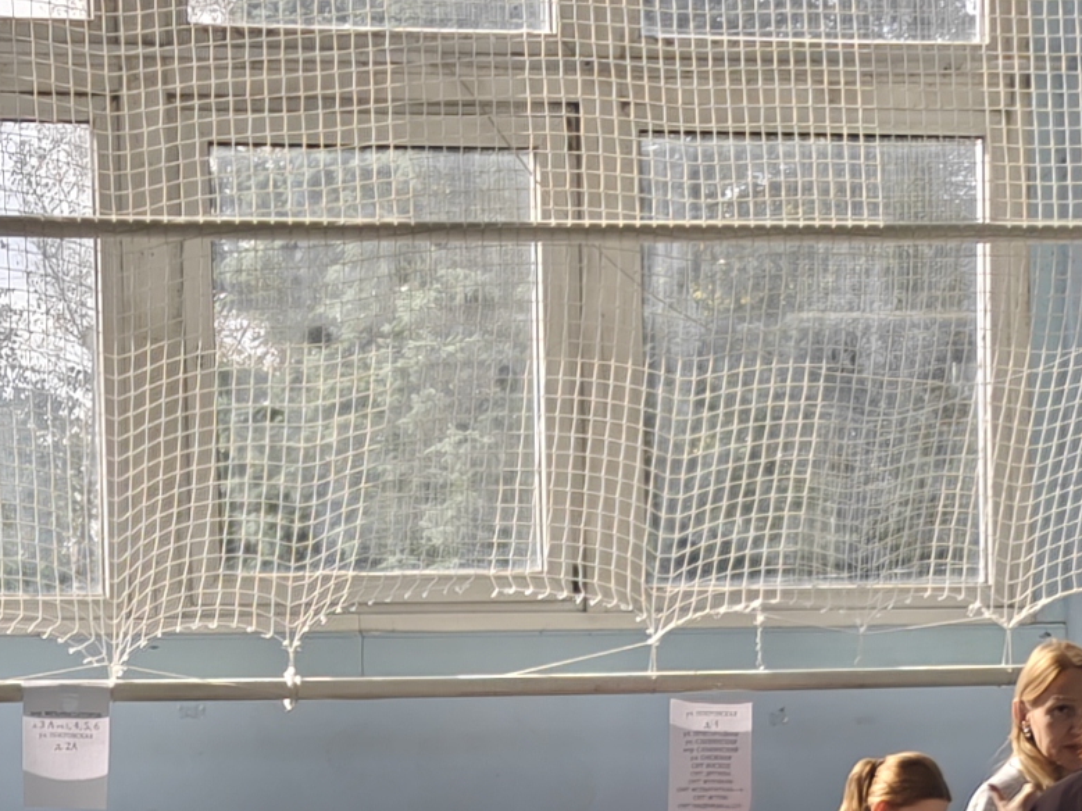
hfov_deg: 16.1
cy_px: 1396
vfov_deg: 11.5
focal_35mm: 121
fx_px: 3782
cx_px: 182
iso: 64
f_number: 1.6
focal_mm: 6.06
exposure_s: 1/518
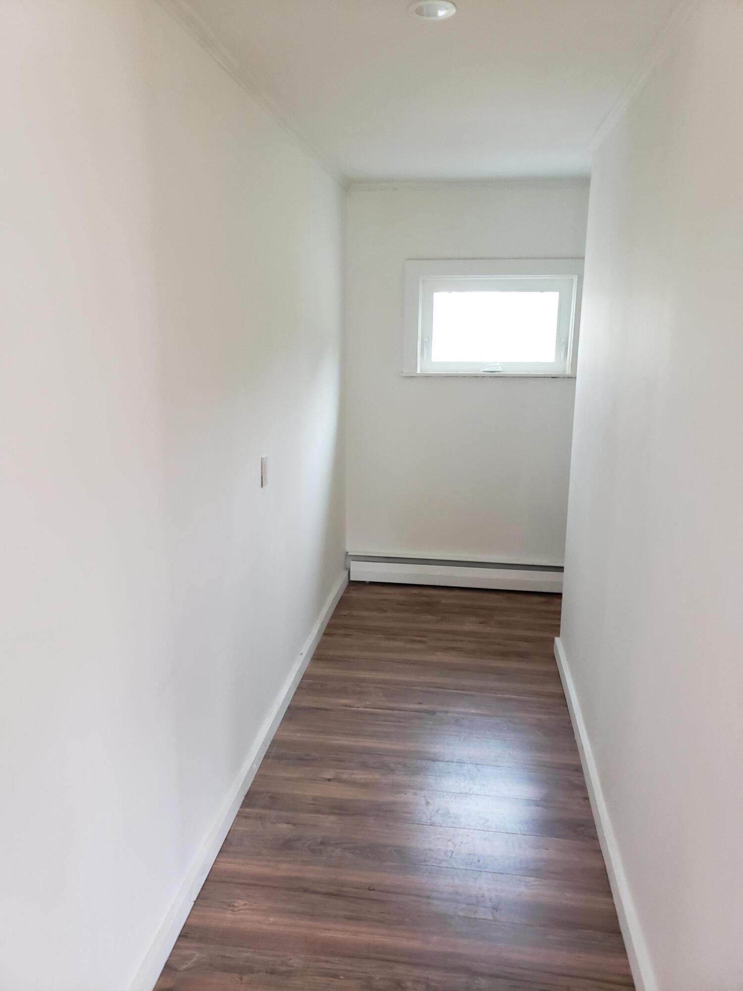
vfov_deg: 67.3
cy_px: 496
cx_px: 372
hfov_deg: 53.1
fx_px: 744
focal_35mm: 26
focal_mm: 4.3
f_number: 2.4
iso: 320
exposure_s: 1/60
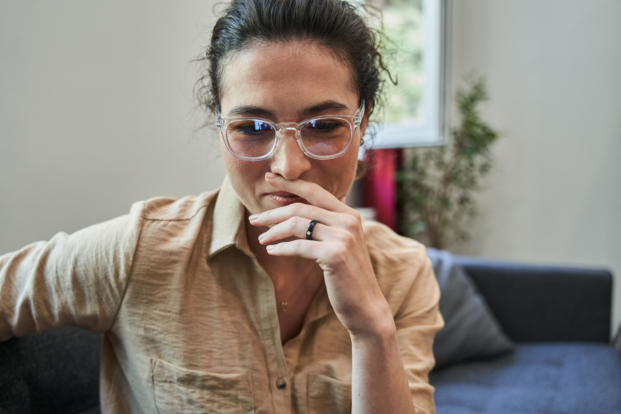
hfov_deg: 54.4
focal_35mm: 35
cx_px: 310
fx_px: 604
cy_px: 207
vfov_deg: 37.9
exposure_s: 1/125
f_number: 2.8
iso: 800
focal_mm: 35
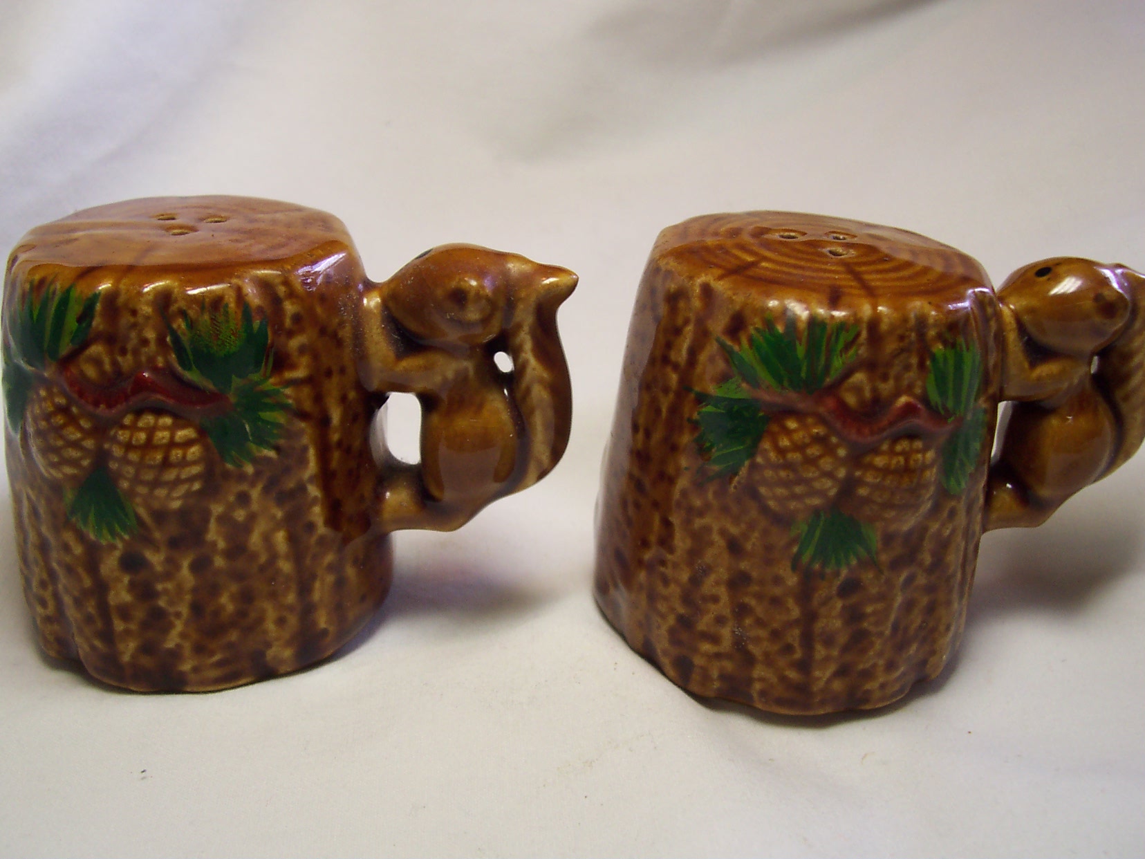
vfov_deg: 38.7
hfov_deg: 50.1
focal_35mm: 37
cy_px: 430
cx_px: 572
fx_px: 1224
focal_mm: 5.6
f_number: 2.8
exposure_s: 1/60
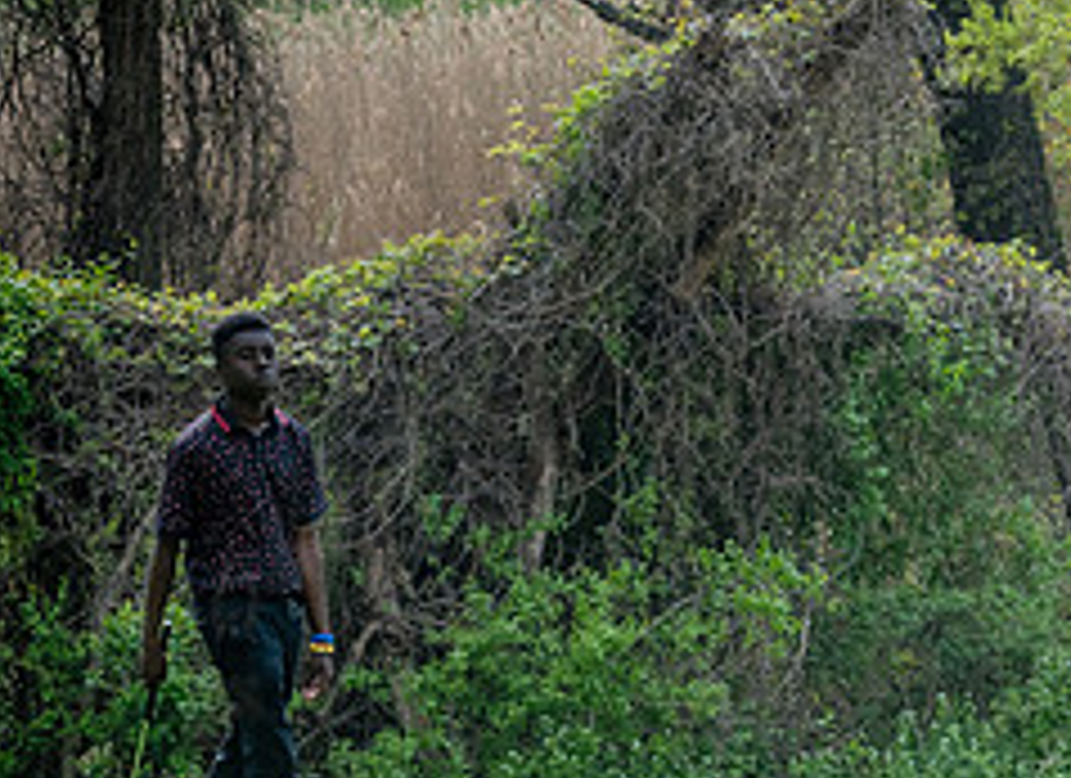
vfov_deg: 3.8
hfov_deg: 5.1
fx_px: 11842
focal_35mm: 387
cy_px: 675
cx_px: 1588
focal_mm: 120
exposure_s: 1/800
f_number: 7.1
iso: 400
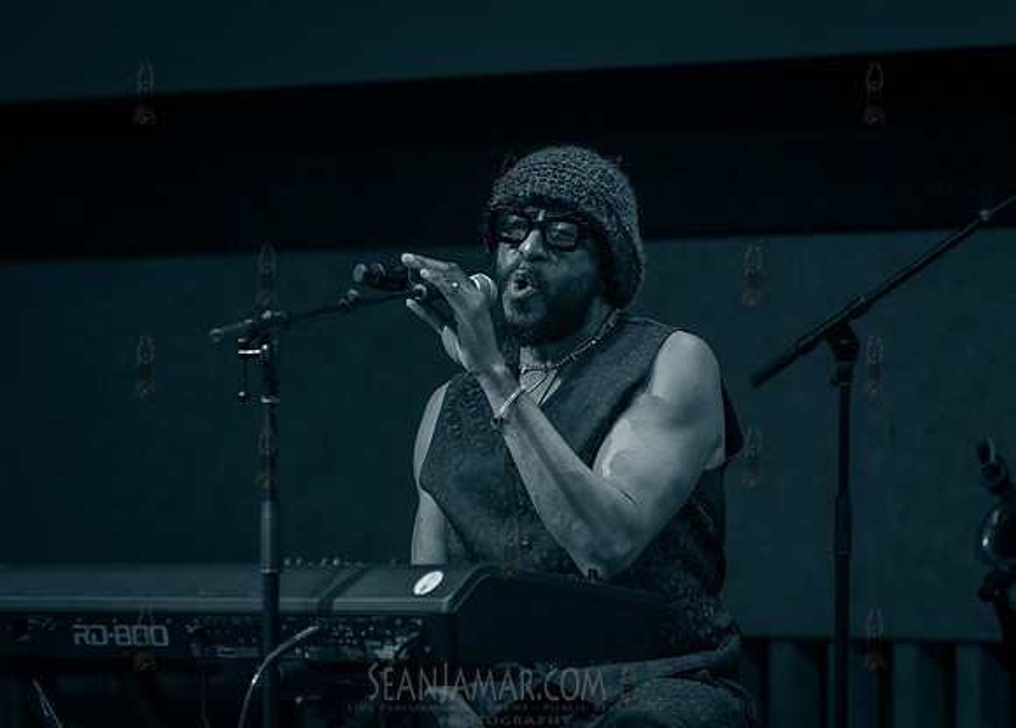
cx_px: 459
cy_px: 323
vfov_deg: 5.9
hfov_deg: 8.2
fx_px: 7050
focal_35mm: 244
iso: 6400
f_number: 4
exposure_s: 1/400
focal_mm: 200
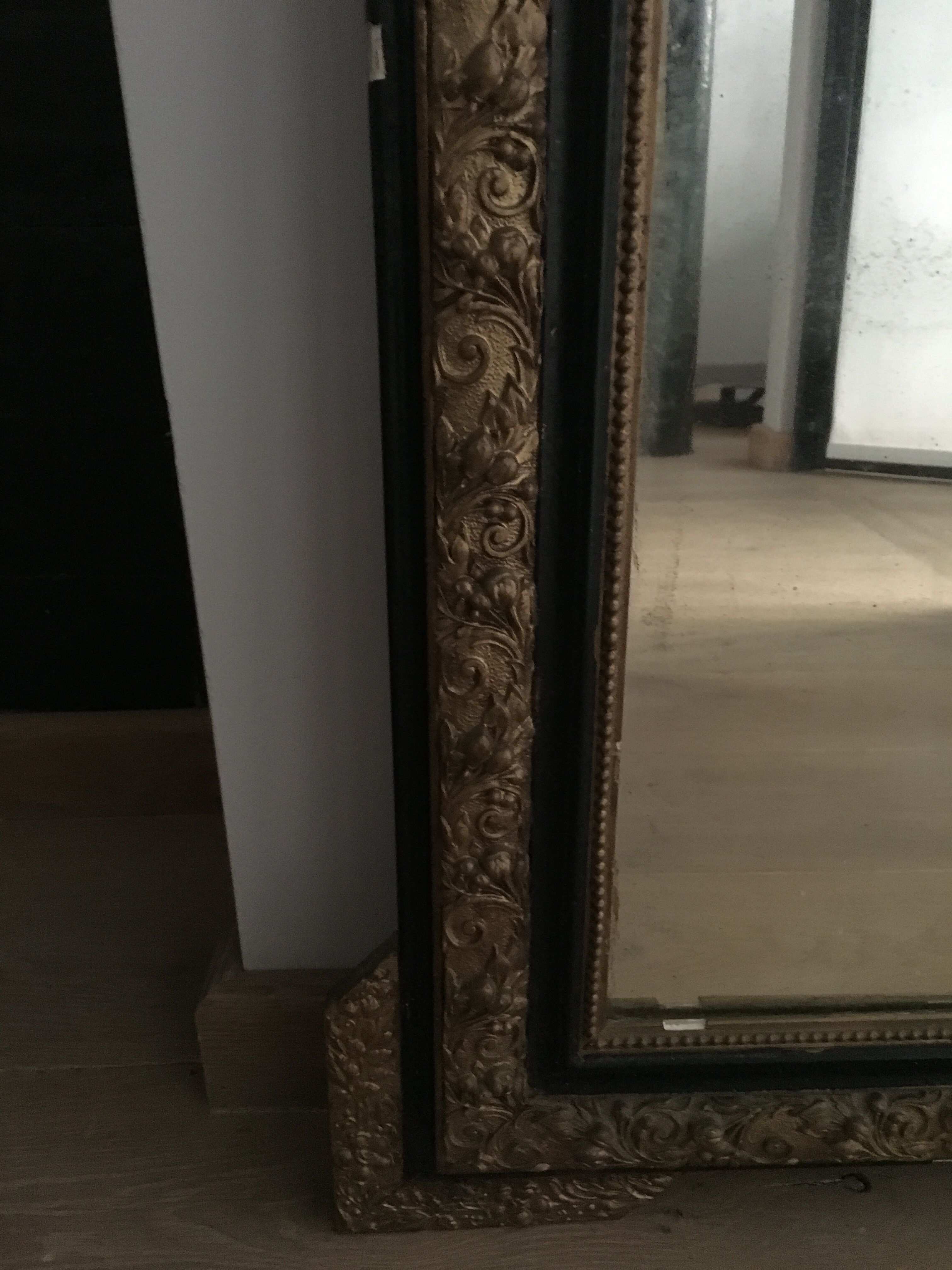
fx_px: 1063
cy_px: 635
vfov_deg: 61.7
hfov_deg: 48.2
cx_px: 476
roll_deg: +0.5
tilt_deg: -27.3
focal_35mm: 29
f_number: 2.2
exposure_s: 1/17
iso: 640
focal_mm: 4.15
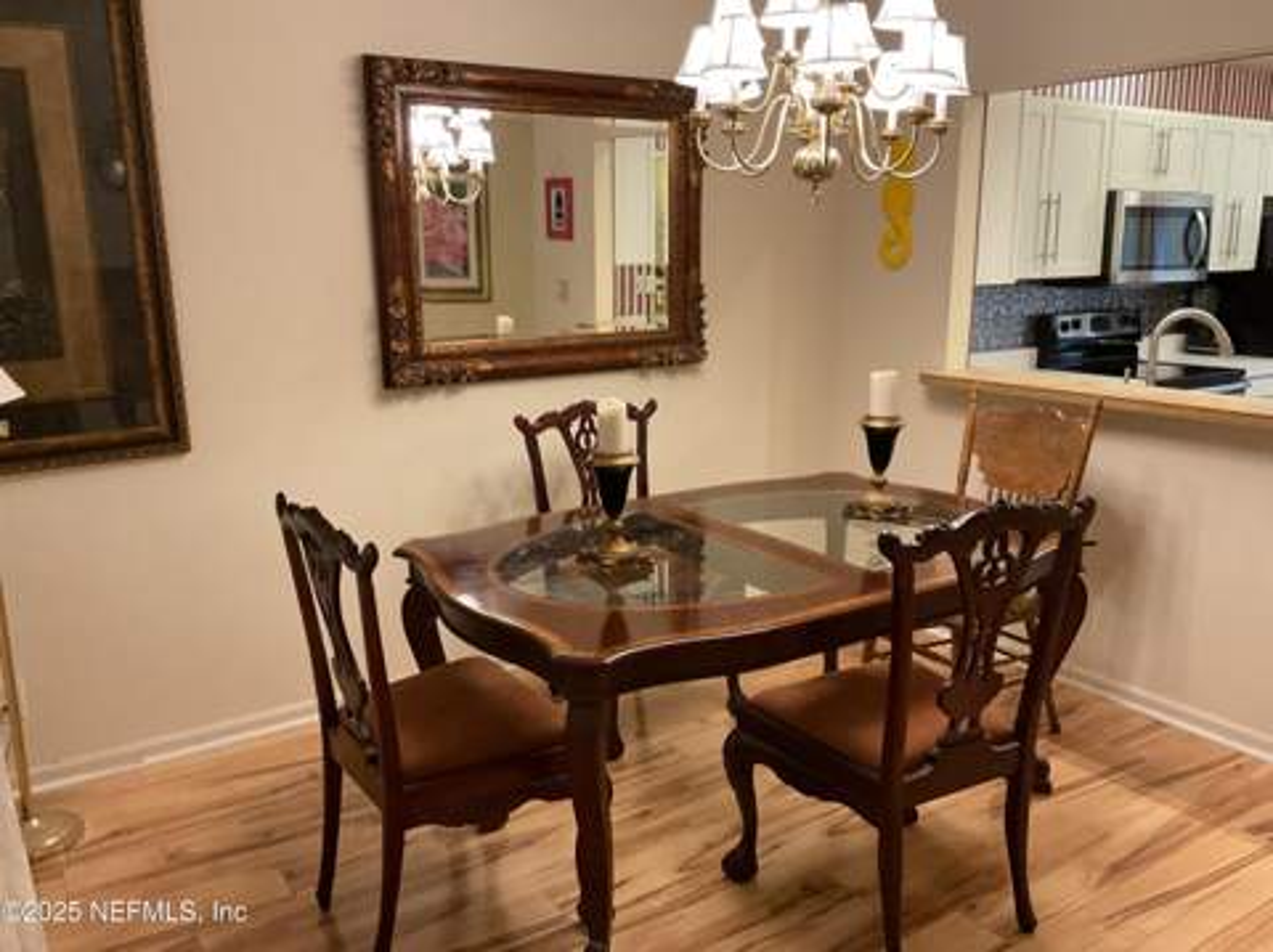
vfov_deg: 48.2
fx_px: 1065
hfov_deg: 61.7
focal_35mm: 29
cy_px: 476
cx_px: 636
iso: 125
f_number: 1.8
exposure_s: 1/60
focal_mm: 3
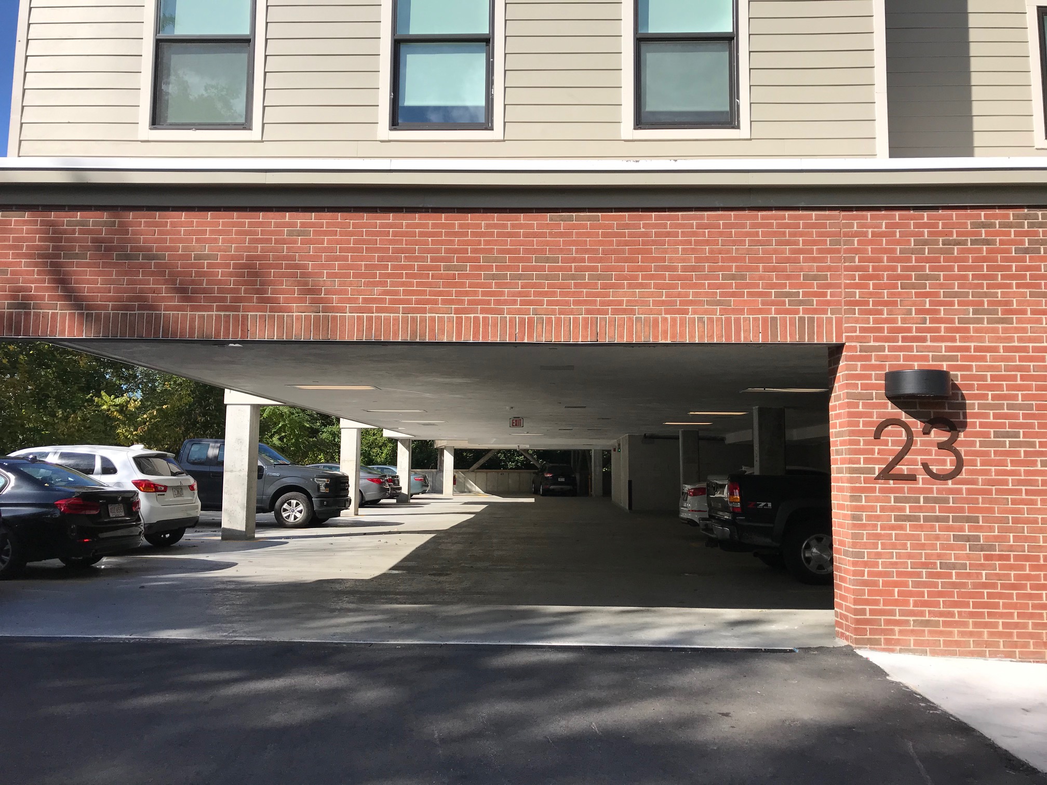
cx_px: 524
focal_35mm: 28
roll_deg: -0.4
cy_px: 392
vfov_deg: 49.7
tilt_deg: +6.6
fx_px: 847
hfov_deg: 63.4
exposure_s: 1/2083
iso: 20
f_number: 1.8
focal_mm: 3.99
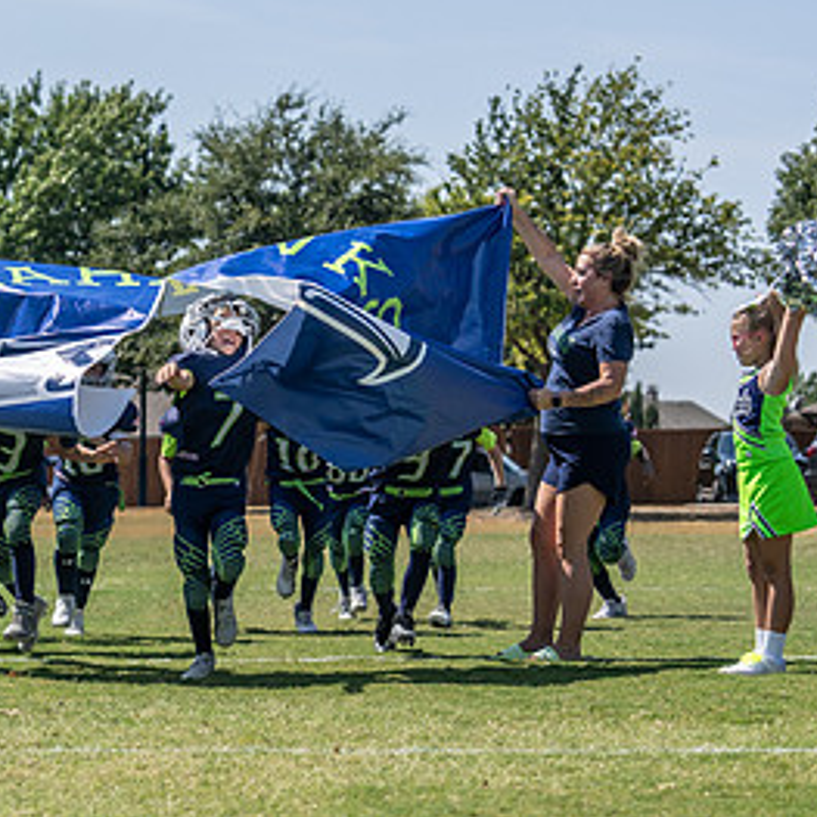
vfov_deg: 13.3
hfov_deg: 13.3
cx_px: 171
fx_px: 3498
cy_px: 456
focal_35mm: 131
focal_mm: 70
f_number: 4
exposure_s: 1/1250
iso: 100
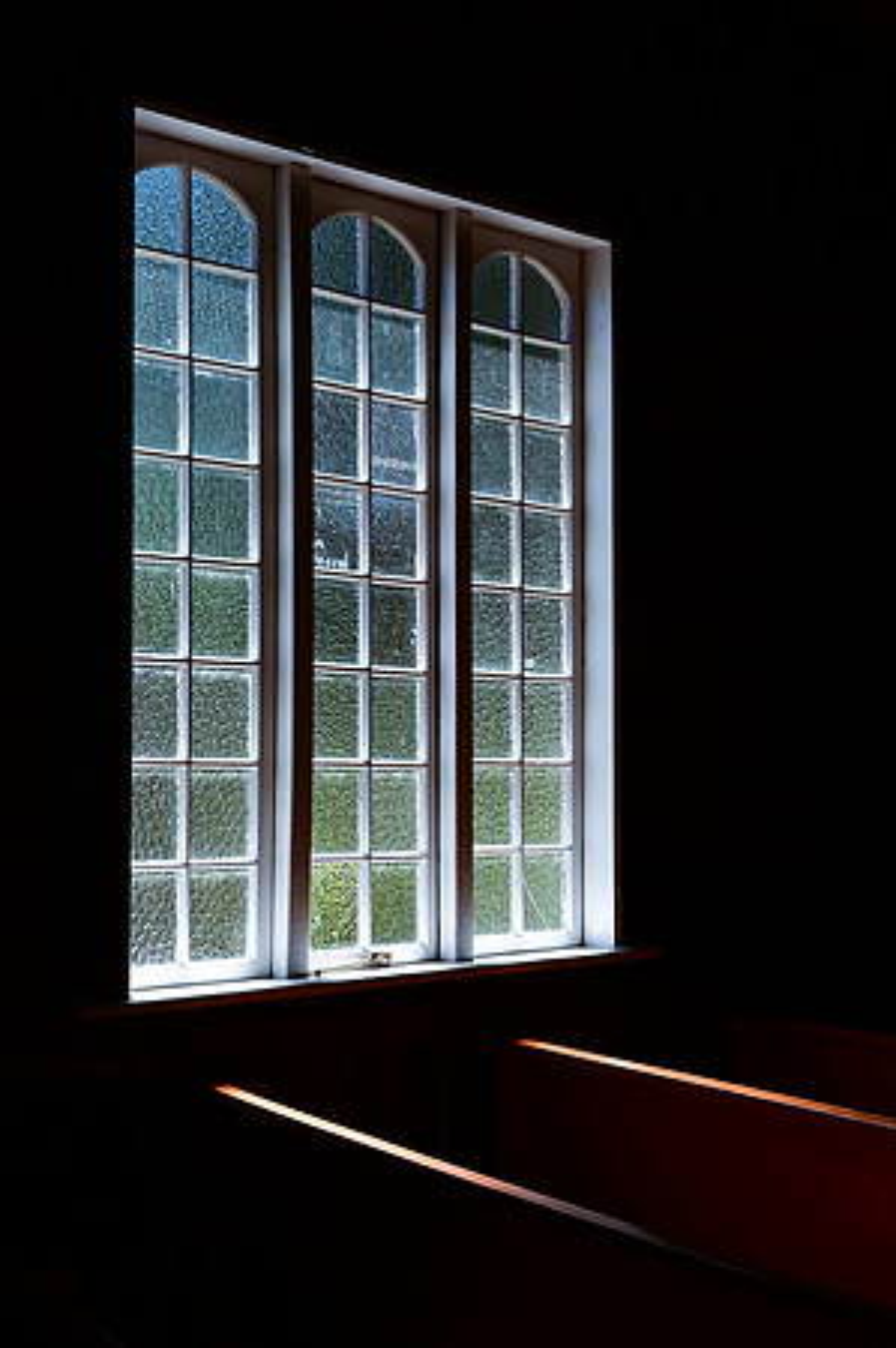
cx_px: 448
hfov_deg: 29.8
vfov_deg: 43.6
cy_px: 674
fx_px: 1684
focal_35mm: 45
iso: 1600
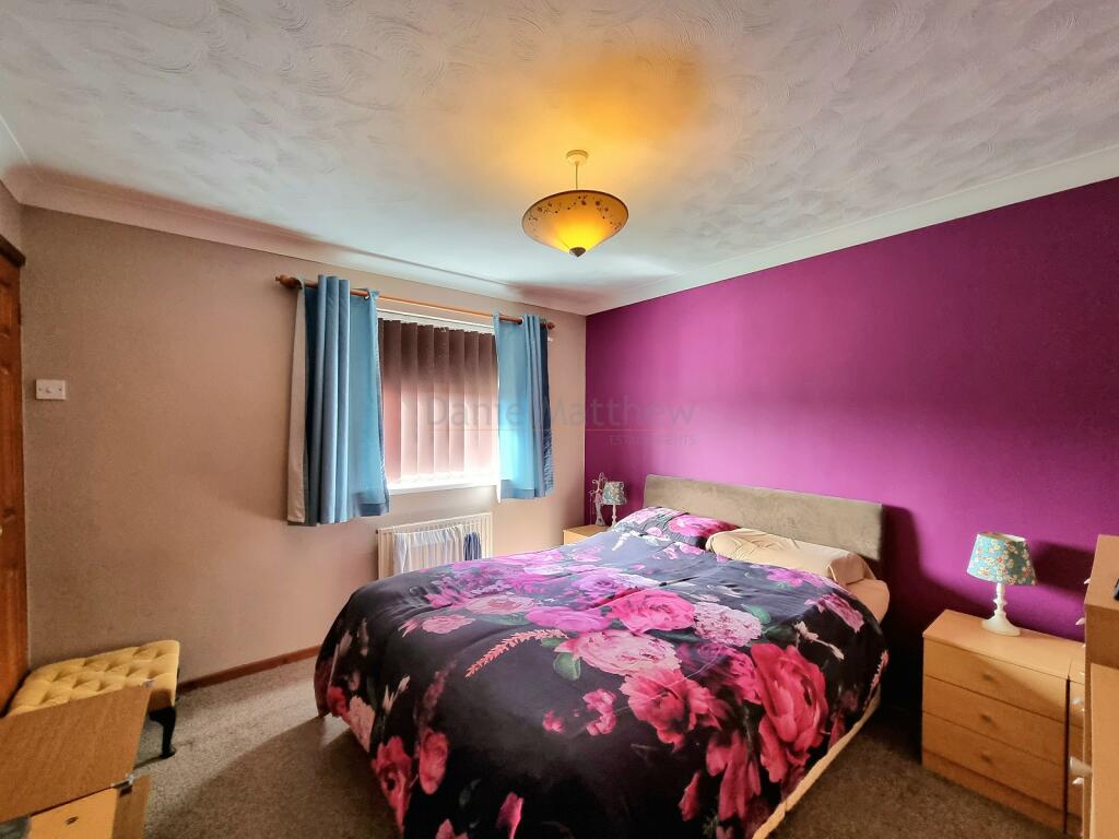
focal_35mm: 13
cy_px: 420
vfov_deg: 89.9
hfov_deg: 106.2
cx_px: 560
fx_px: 420
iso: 200
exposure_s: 1/50
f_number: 2.2
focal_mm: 2.2
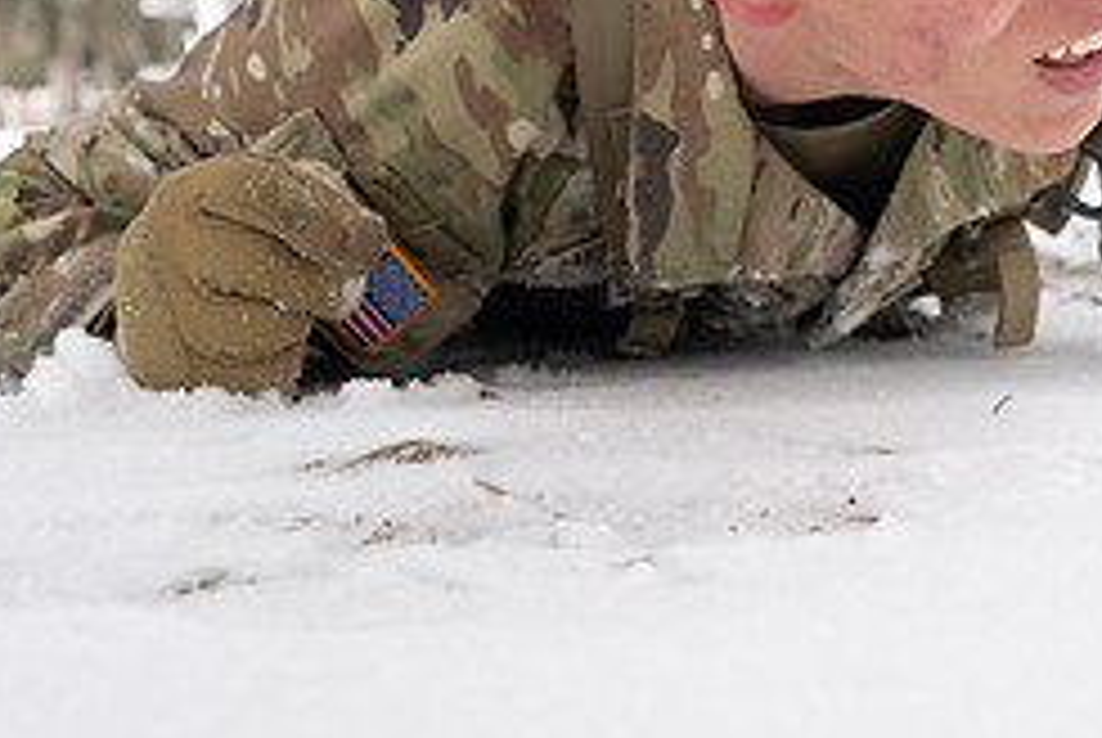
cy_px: -34
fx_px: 2176
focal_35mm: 71
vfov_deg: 18.6
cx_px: 882
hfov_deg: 27.8
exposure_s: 1/800
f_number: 4
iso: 1100
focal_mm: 30
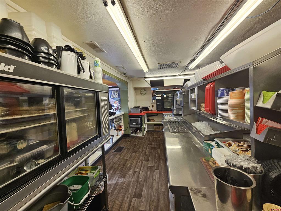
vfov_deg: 89.9
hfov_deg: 106.2
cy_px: 106
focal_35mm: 13
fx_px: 106
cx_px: 140
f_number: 2.2
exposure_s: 1/120
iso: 80
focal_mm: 2.2
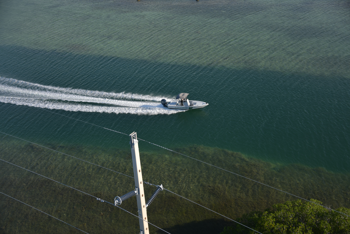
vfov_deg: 31.9
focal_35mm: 42
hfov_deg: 46.4
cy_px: 117
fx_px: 408
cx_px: 175
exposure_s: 1/1250
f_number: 4
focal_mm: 42
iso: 125
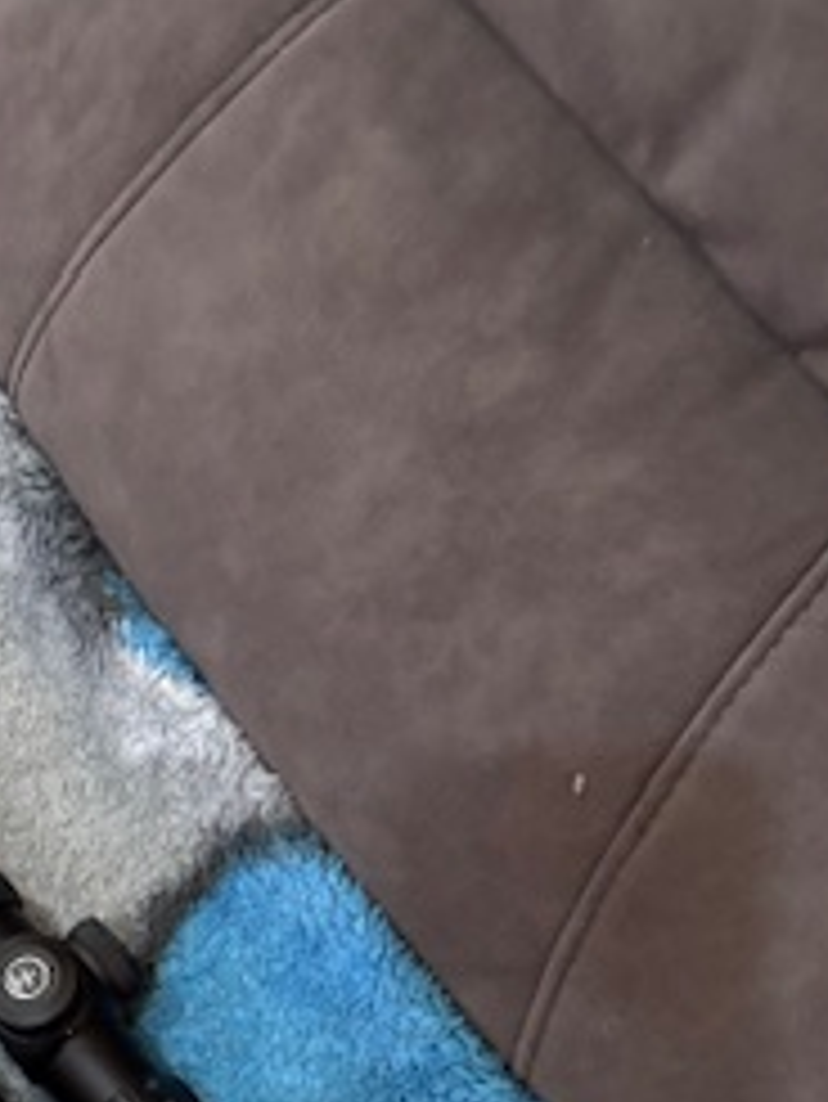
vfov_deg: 26.3
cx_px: -112
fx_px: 2167
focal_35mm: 68
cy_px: 1214
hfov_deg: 20.5
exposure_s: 1/25
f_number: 1.6
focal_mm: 5.96
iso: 500
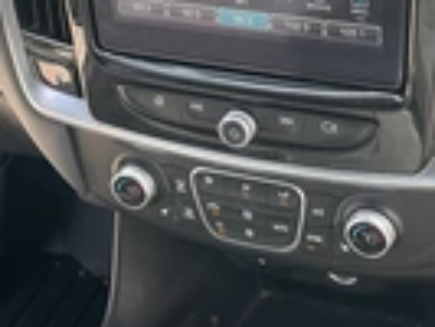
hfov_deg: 22.4
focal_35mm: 87
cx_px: 265
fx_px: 1094
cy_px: 0
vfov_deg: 16.6
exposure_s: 1/194
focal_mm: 3
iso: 20
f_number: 1.8
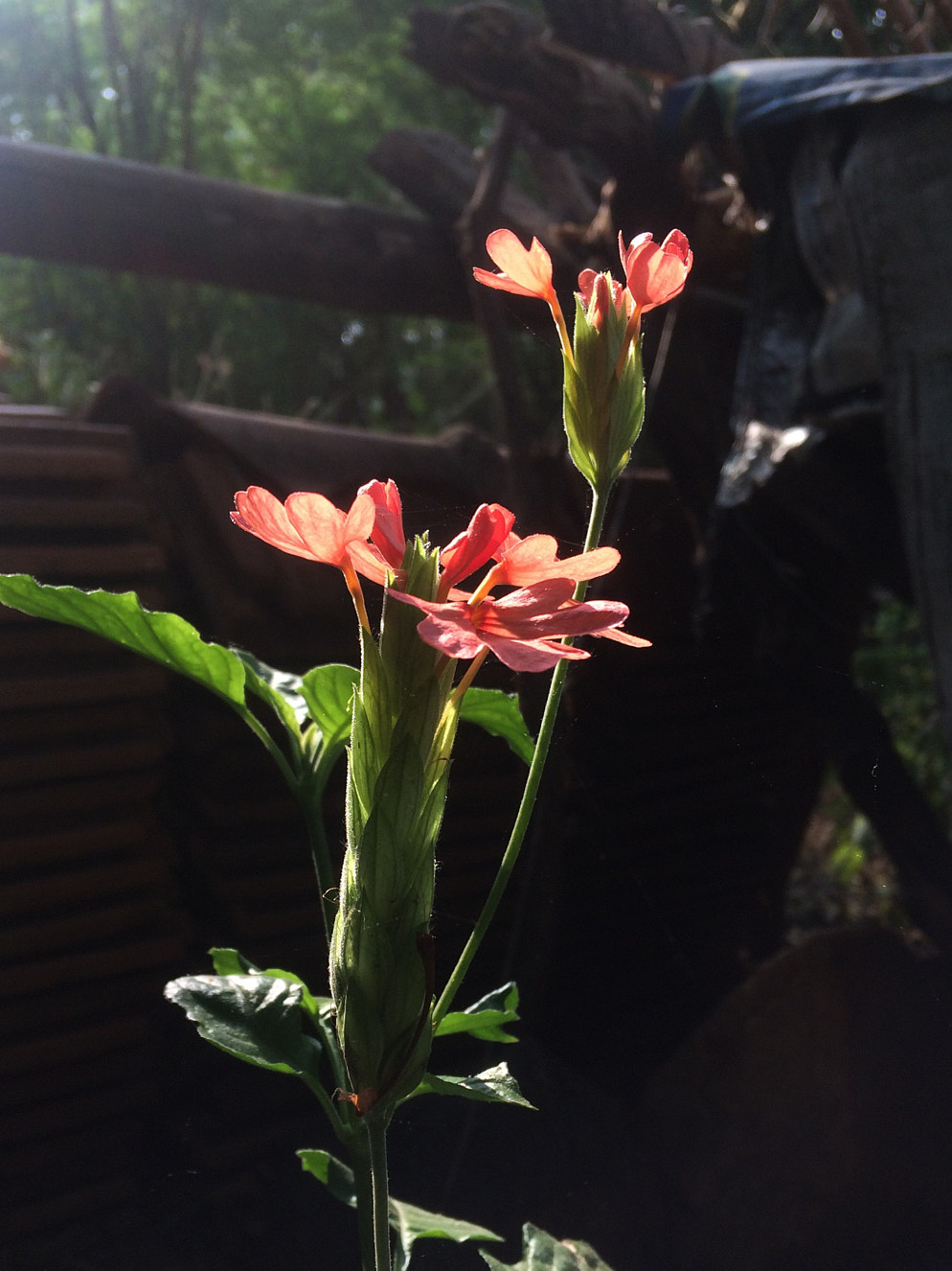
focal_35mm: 35
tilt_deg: -14.3
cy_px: 757
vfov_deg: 52.3
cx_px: 490
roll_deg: -5.9
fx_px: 1284
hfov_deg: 40.7
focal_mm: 4.15
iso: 32
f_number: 2.2
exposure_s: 1/394
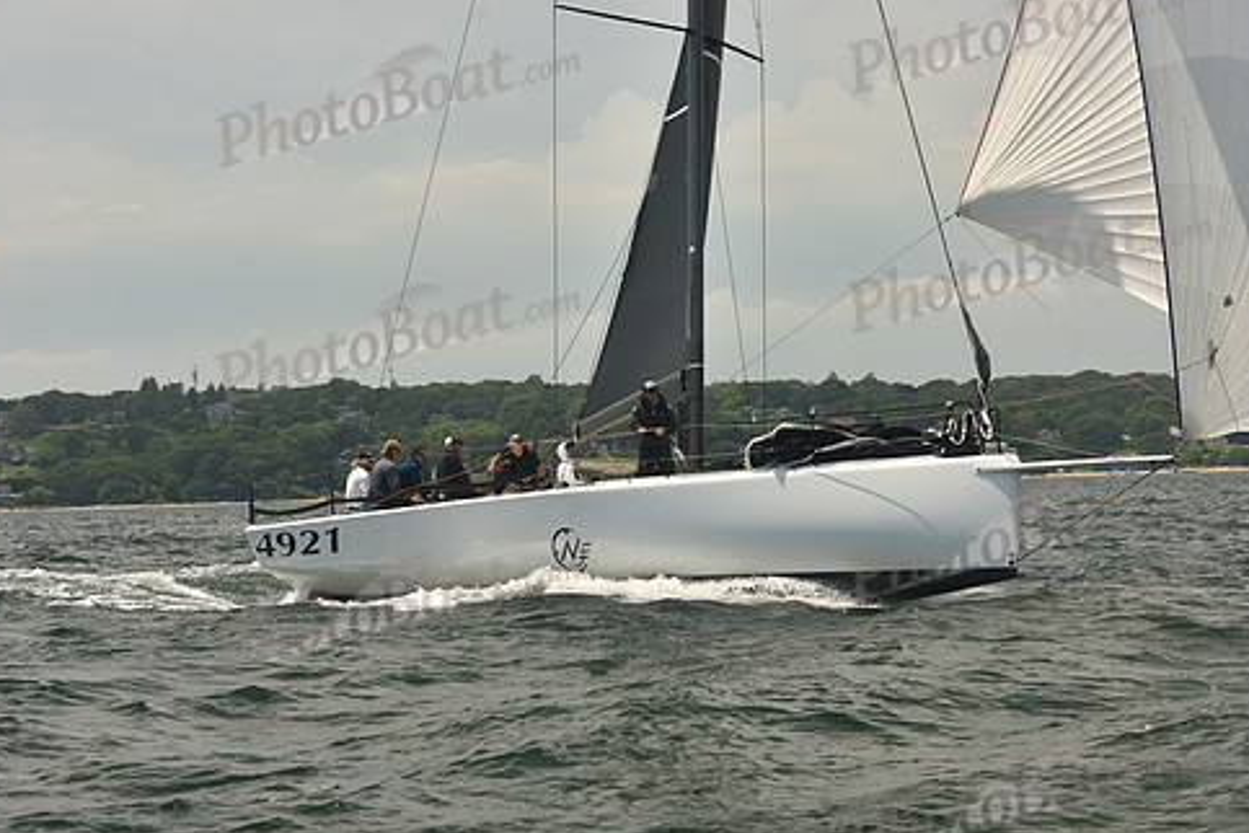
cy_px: 436
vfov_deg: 16.3
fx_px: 2914
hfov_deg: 24.2
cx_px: 716
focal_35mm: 84
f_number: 6.3
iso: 250
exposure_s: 1/640
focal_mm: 70
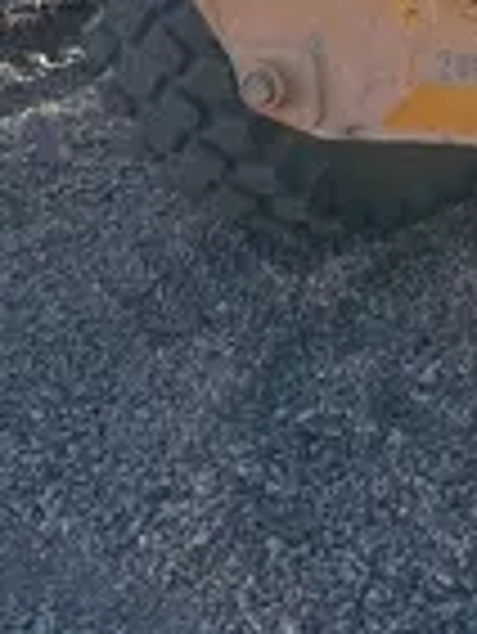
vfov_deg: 13.6
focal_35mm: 135
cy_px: -348
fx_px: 2477
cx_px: 612
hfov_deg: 10.8
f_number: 1.6
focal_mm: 5.1
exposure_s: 1/1580
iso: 50
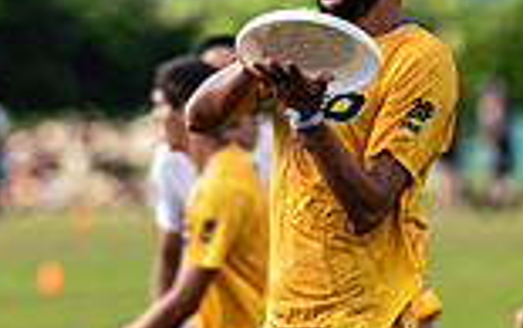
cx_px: 404
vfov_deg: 1.2
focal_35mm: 1108
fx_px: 15799
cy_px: 343
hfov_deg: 1.9
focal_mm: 200
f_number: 3.2
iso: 100
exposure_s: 1/1000
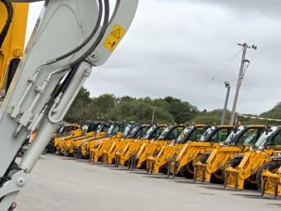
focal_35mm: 98
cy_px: 354
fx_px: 795
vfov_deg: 13.8
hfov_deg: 17.7
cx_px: -155
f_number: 1.8
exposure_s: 1/378
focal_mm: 3
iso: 16
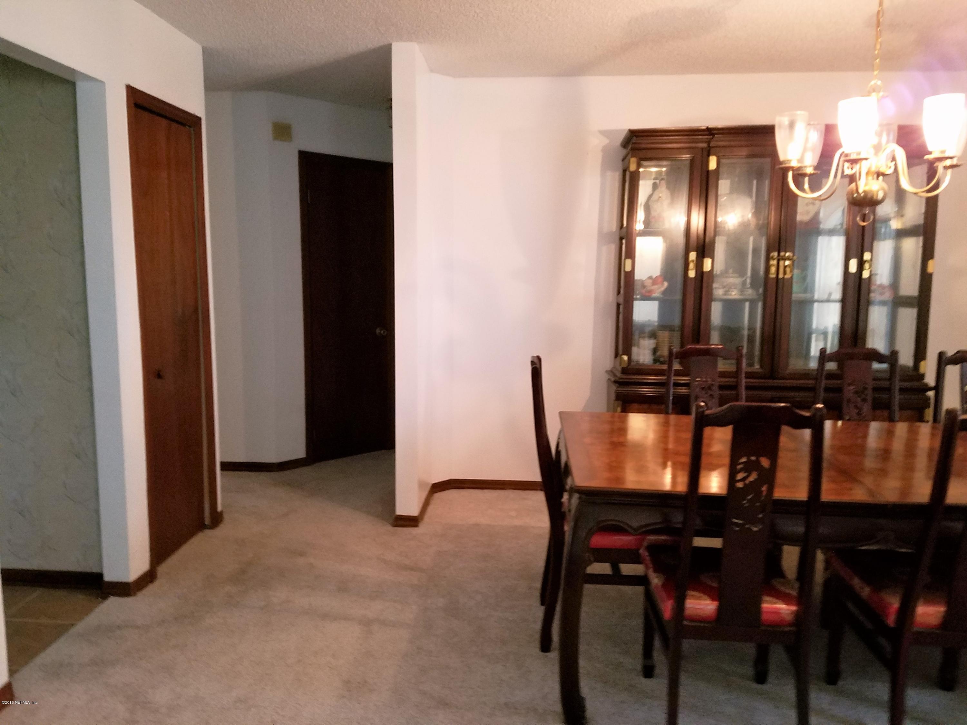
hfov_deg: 67.3
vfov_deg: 53.1
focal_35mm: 26
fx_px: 726
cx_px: 484
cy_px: 362
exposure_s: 1/10
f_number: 1.7
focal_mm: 4.2
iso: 200
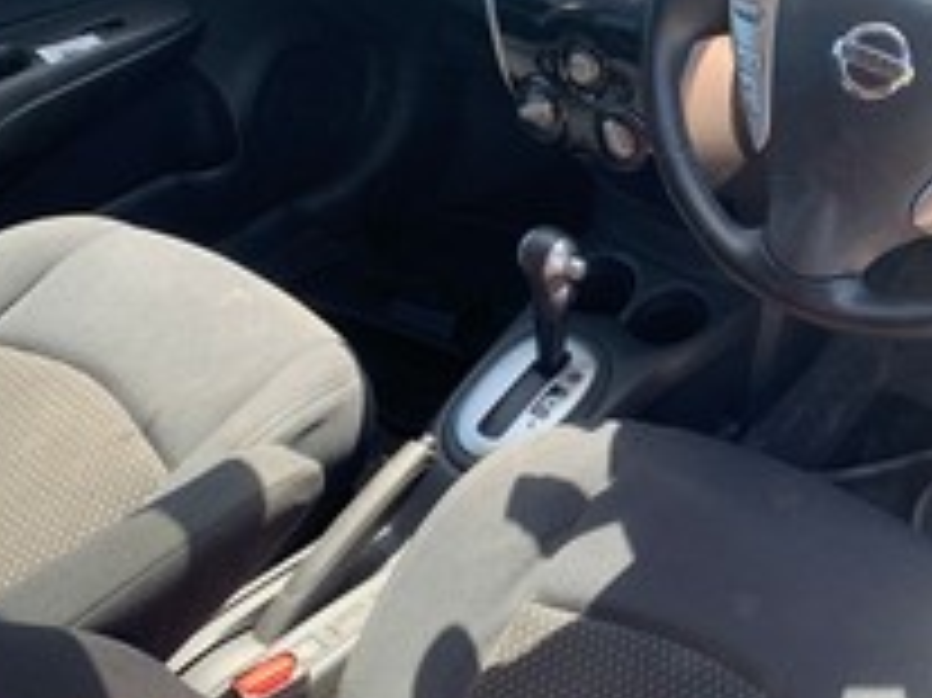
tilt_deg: -35.4
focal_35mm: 44
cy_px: 207
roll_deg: +1.0
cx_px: 720
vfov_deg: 32.4
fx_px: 1184
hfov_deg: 41.5
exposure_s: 1/121
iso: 32
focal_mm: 4.25
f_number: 1.8
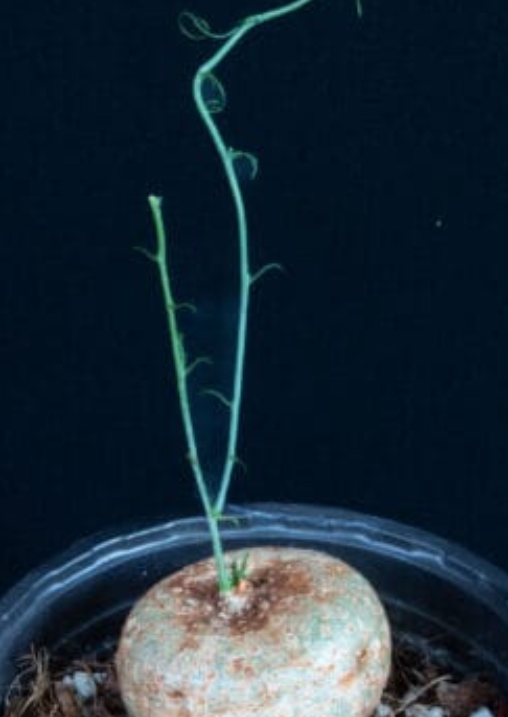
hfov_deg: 11.5
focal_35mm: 124
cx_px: 213
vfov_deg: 16.2
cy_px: 466
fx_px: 2518
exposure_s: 5
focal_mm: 60
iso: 100
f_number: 36
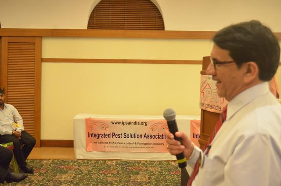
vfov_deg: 29.7
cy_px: 93
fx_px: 350
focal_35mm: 45
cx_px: 140
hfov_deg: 43.7
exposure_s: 1/80
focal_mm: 30
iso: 3200
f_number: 4.5
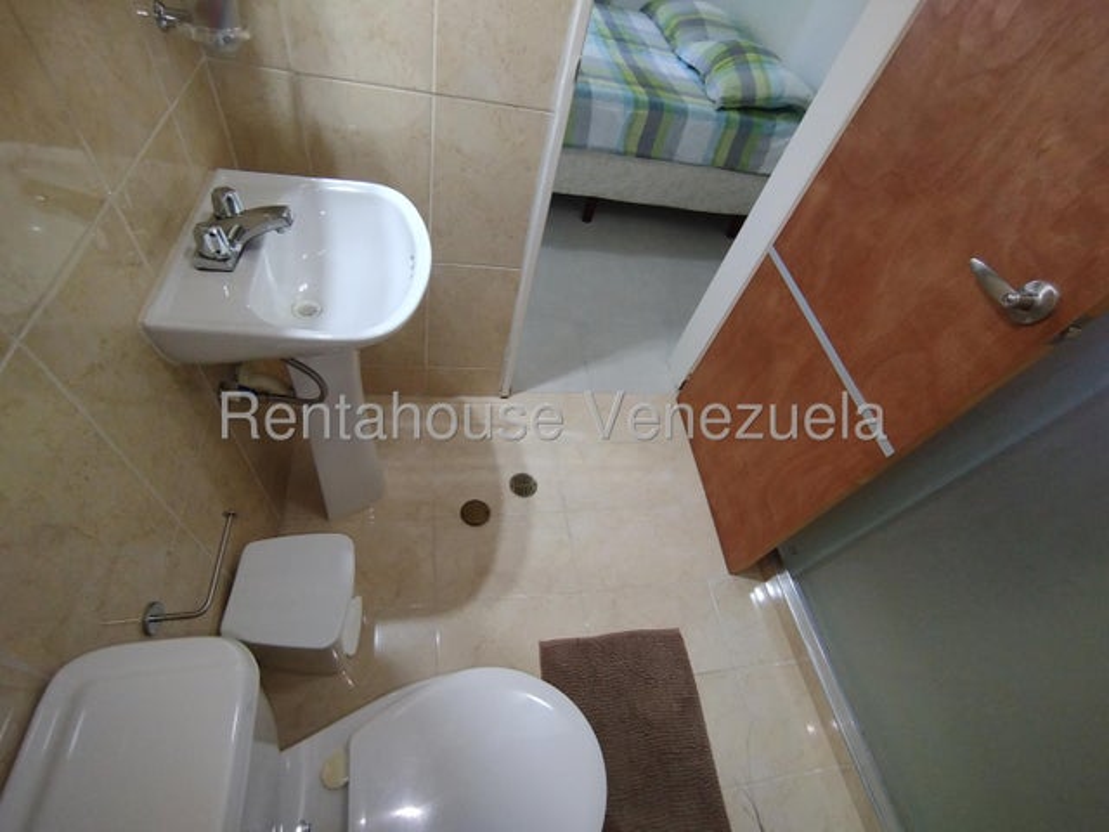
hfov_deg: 98.2
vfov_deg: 81.7
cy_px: 416
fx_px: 481
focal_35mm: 15
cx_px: 554
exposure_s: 1/30
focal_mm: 1.65
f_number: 2.2
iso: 250
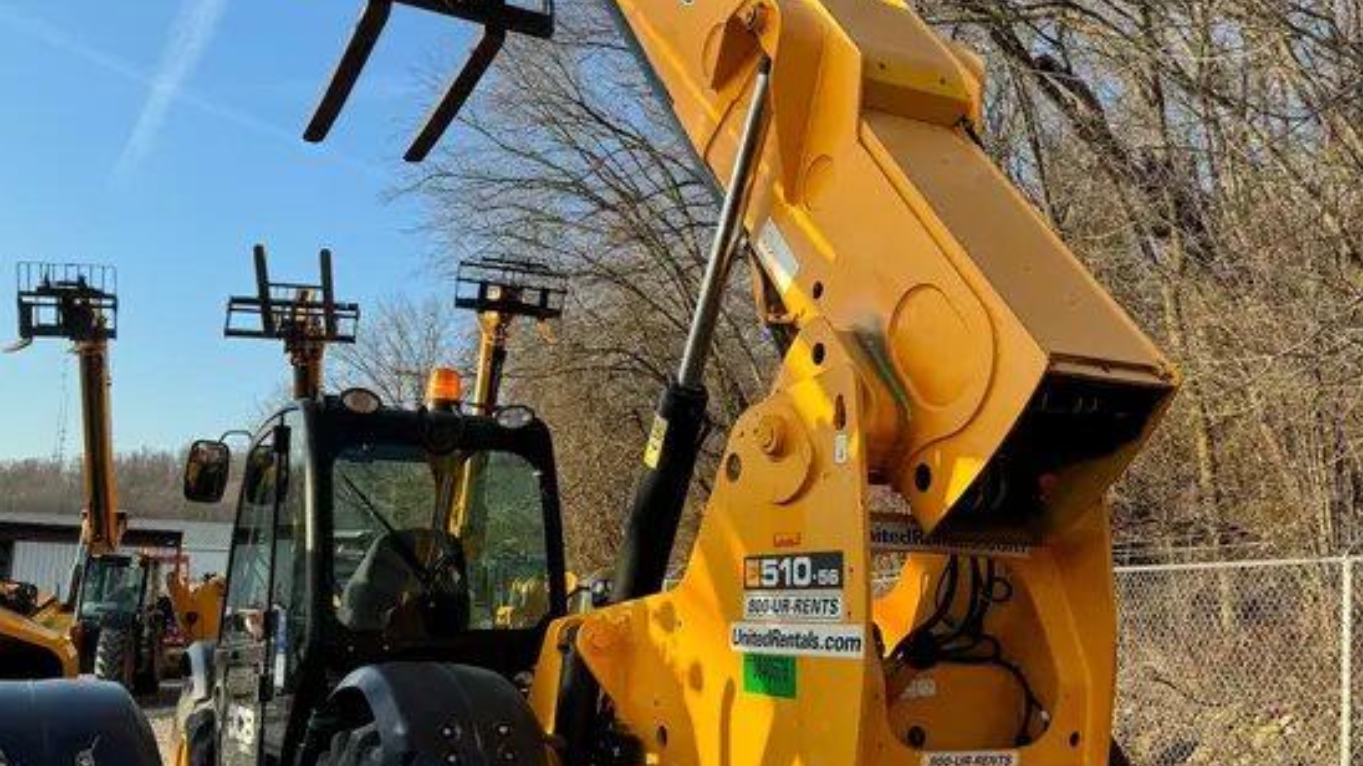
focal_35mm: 35
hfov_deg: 56.6
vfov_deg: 33.7
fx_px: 1265
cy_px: 409
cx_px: 682
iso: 80
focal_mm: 6.76
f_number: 1.78
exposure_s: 1/1488
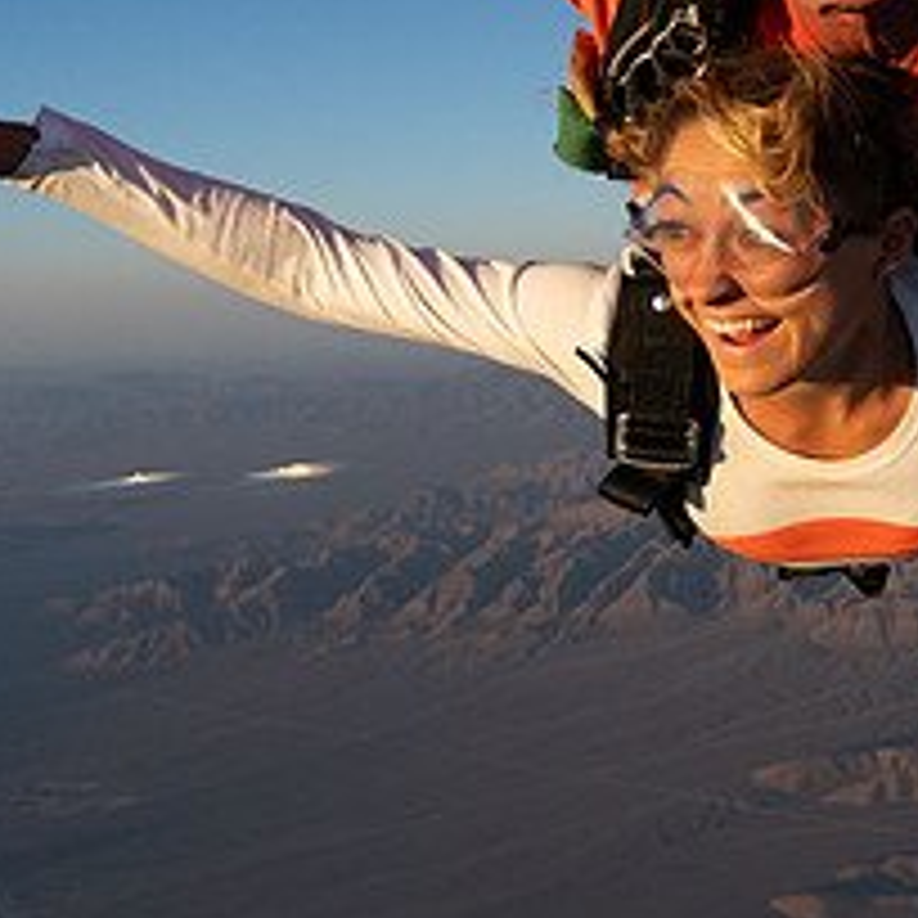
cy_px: 326
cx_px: 990
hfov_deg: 27.3
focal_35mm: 58
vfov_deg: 29.4
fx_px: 1740
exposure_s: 1/2000
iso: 1250
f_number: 8
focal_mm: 24
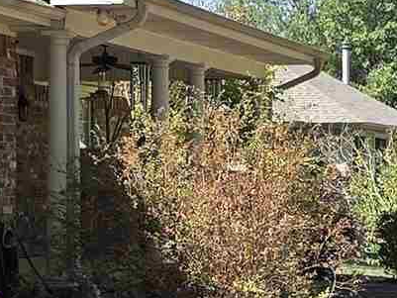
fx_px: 2019
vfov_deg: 8.4
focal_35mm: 176
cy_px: 228
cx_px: 146
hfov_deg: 11.2
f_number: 1.7
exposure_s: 1/338
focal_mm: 6.3
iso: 12
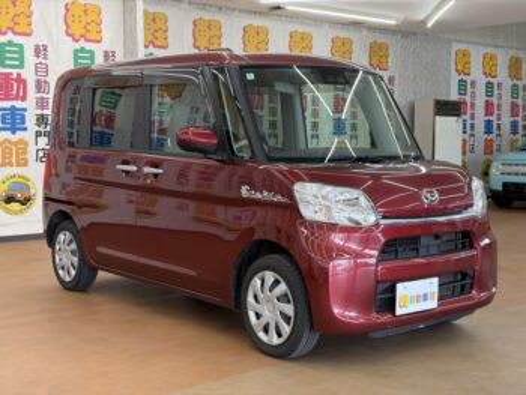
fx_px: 791
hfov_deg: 36.8
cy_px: 198
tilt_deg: -3.5
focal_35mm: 52
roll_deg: +0.7
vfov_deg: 28.1
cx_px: 263
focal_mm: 5.96
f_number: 1.6
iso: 64
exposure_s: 1/100
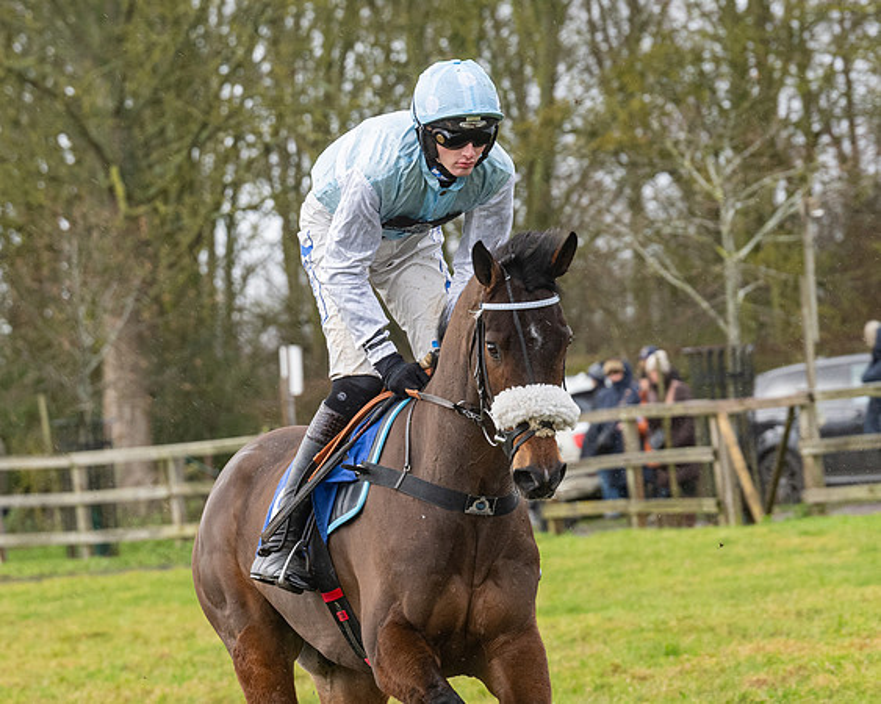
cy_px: 291
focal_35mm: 276
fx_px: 7202
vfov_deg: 5.6
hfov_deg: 7.0
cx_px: 463
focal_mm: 135
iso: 800
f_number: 5
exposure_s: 1/500
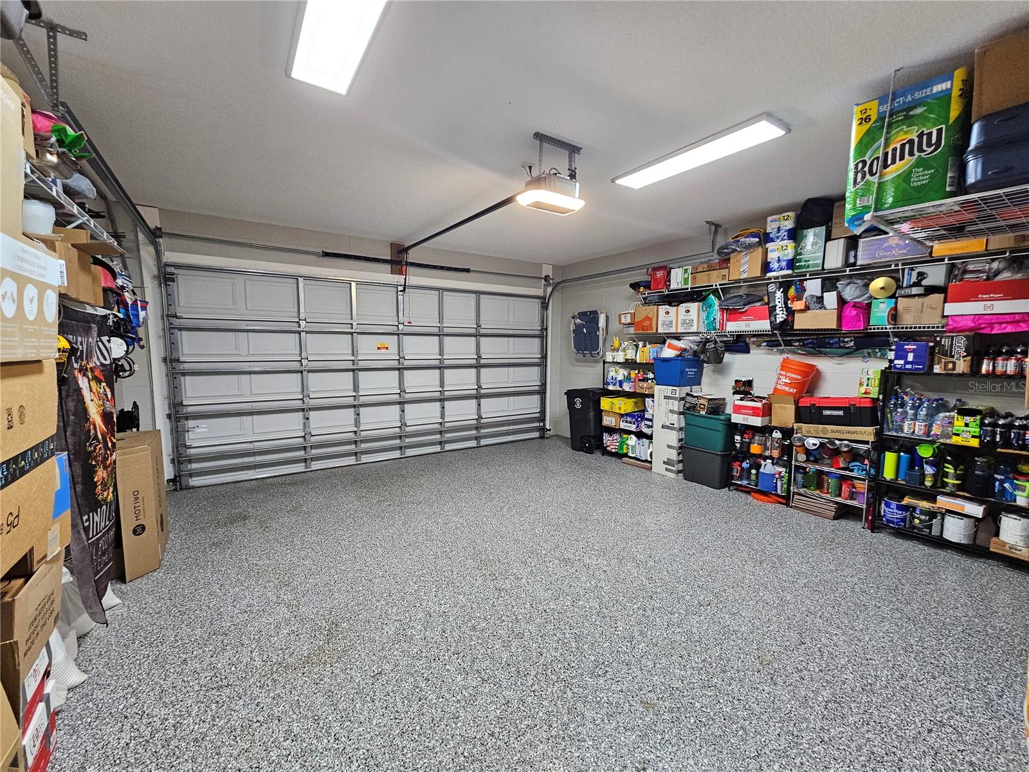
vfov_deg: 89.9
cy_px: 386
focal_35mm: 13
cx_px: 514
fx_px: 386
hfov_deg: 106.2
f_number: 2.2
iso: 320
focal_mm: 2.2
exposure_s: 1/60
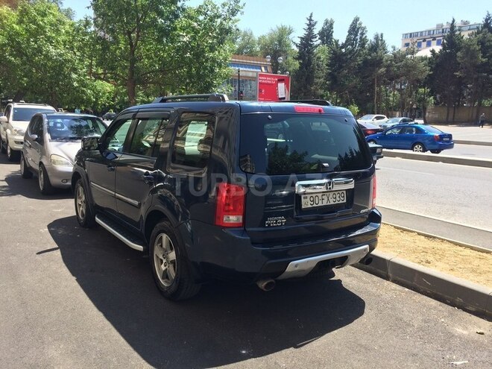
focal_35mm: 29
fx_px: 412
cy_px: 184
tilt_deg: -11.2
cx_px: 246
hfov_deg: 61.7
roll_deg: -1.2
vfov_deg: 48.2
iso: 32
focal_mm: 4.15
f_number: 2.2
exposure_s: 1/892
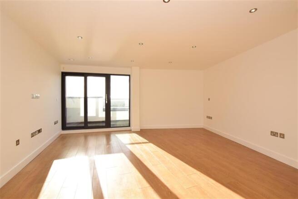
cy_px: 100
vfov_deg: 77.3
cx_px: 149
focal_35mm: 15
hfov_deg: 100.4
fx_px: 124
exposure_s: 1/200
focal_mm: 10
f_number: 13
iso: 500
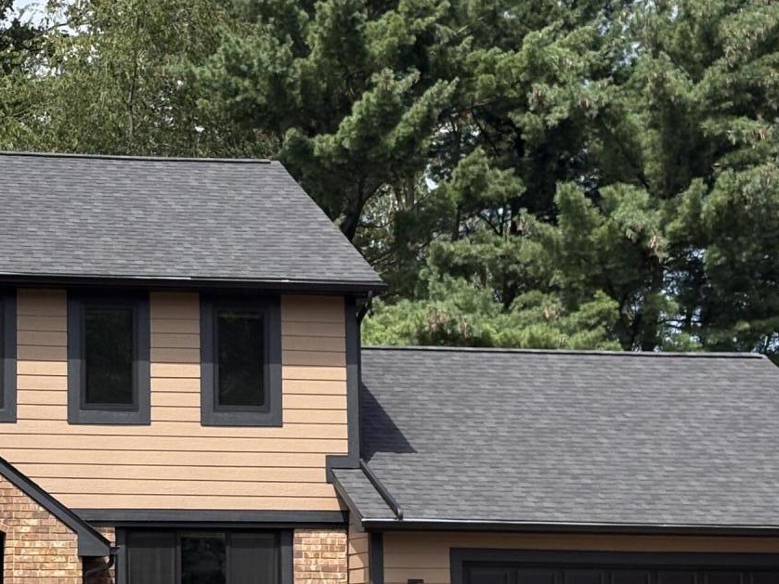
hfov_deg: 15.7
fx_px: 2790
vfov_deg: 11.9
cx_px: 110
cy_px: 256
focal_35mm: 124
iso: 40
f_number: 1.6
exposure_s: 1/2451
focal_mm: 5.96
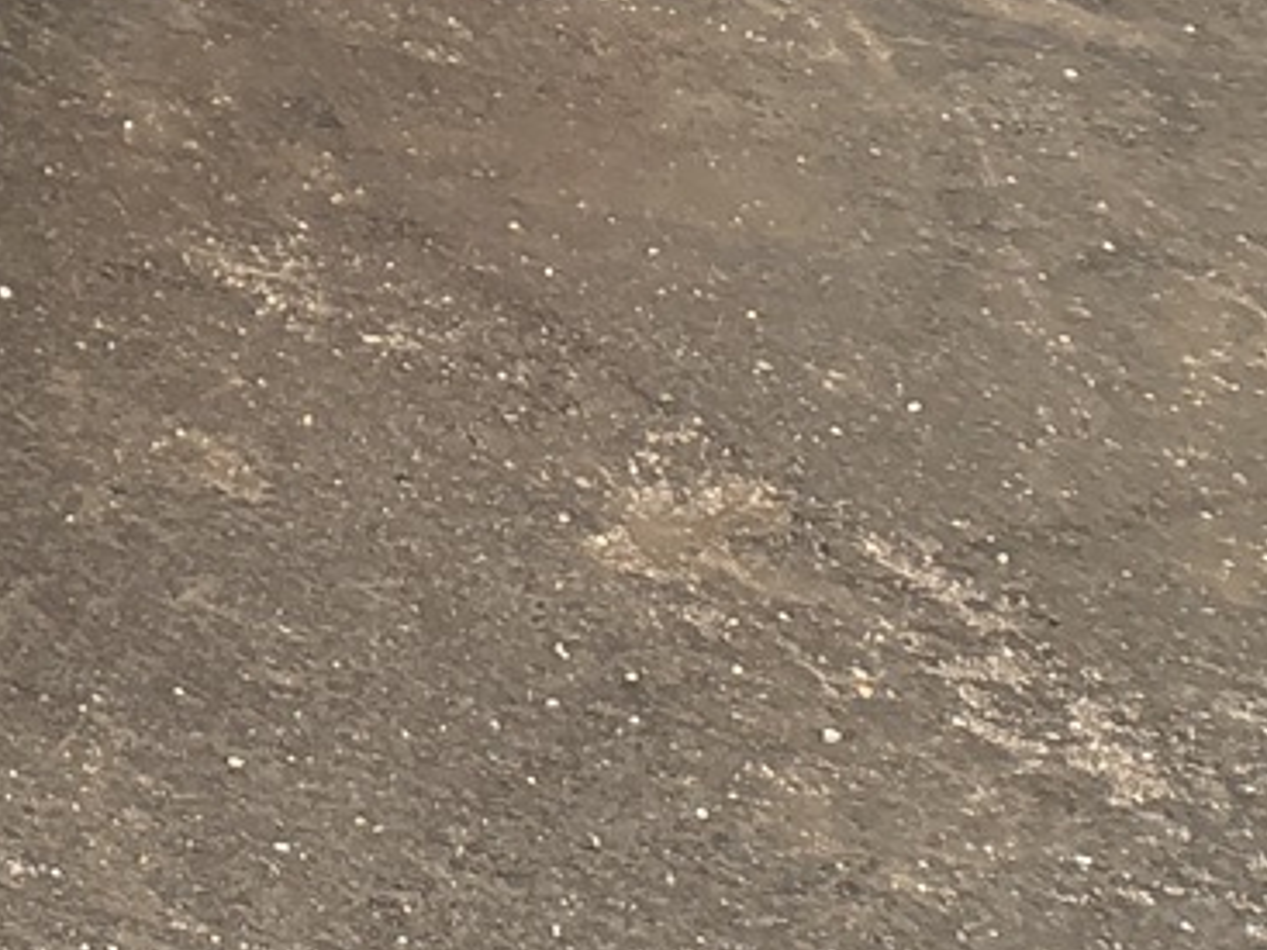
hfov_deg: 11.5
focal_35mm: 136
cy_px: -881
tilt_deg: -17.2
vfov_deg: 10.2
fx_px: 4976
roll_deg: -0.9
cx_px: -1964
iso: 100
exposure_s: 1/121
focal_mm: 5.96
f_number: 1.6
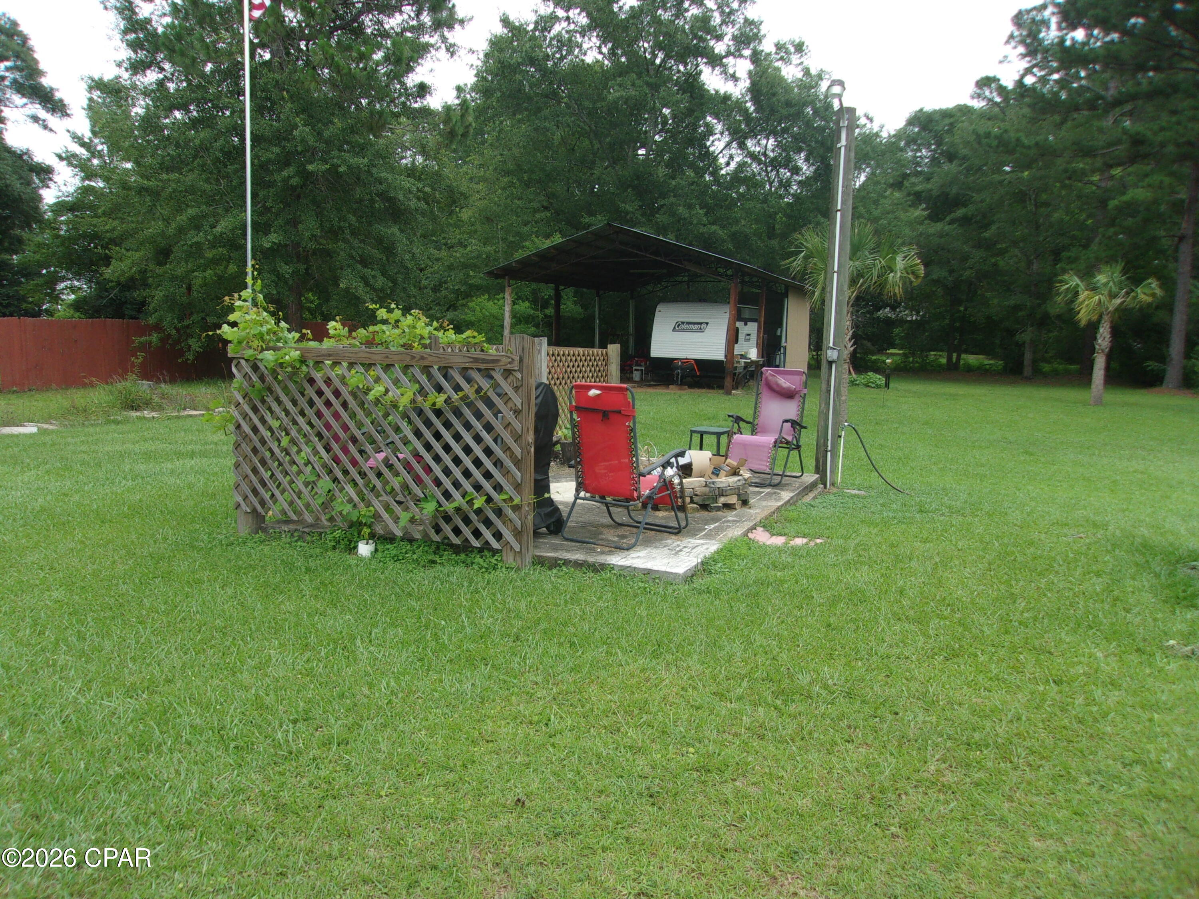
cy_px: 450
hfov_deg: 65.3
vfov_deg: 51.4
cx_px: 600
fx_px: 935
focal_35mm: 27
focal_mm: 4.9
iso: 80
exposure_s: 1/240
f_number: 3
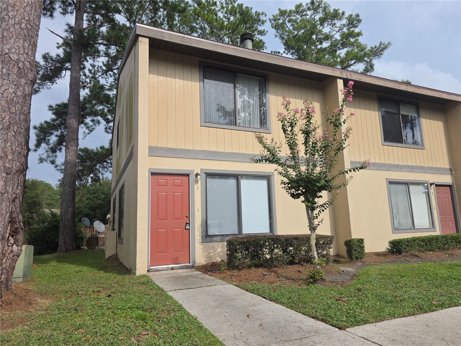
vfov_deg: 58.9
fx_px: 306
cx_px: 230
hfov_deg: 73.9
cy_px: 173
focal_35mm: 23
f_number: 1.7
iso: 80
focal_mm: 6.3
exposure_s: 1/3647
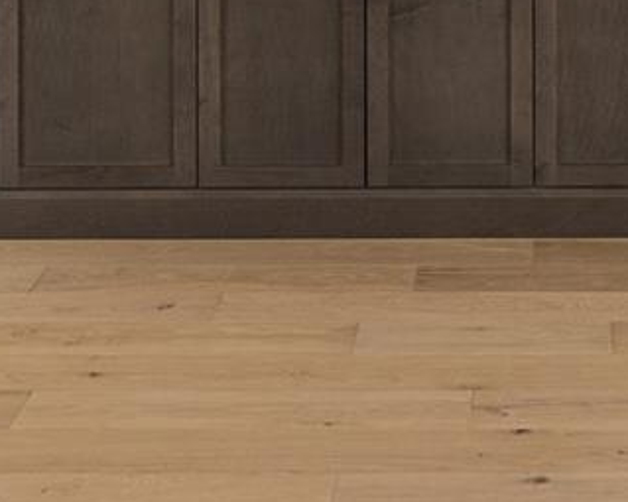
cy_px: -392
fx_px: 2100
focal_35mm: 113
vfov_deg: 12.5
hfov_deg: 16.8
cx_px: 545
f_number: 8
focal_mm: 16
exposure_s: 1/25
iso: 160
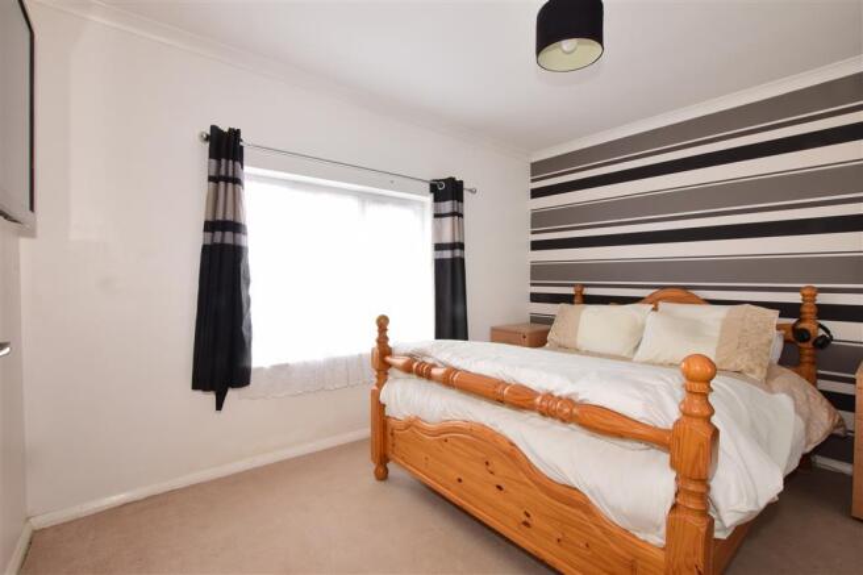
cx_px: 432
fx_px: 359
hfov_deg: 100.4
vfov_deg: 77.3
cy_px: 288
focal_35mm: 15
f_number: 22
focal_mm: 10
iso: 400
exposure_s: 1/5
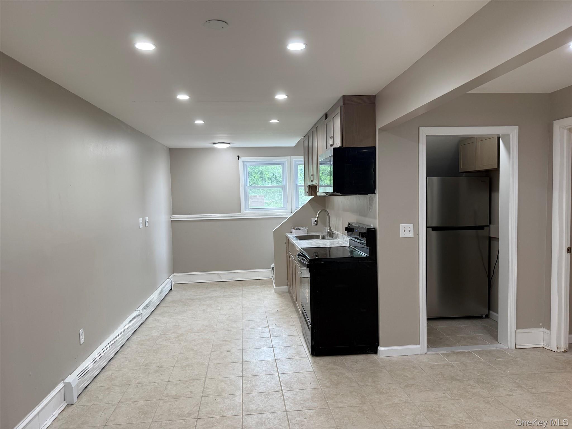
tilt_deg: -2.2
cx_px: 286
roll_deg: +1.5
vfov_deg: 56.8
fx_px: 397
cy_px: 214
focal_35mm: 24
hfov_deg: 71.6
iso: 125
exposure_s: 1/120
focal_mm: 6.76
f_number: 1.78
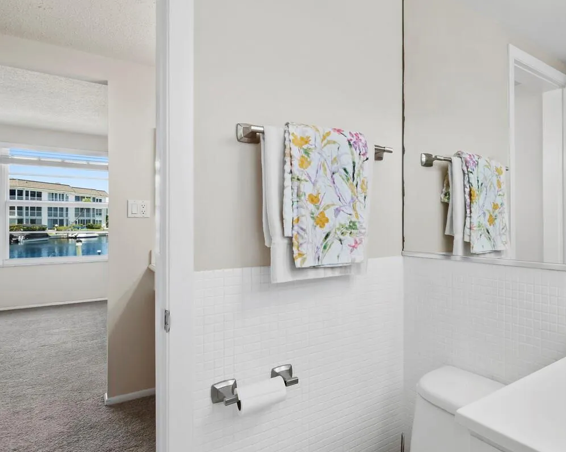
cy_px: 241
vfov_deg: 63.1
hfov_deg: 69.2
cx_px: 437
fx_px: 368
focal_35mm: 22
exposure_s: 1/4
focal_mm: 7
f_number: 11
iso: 400
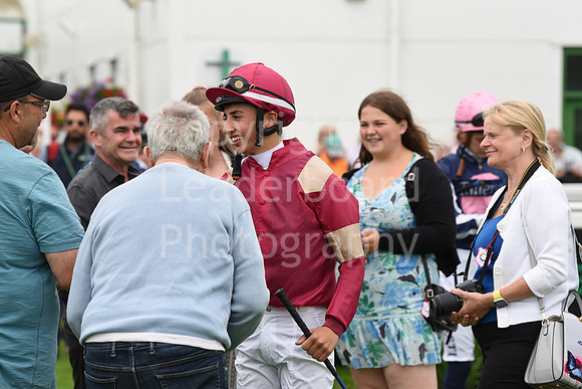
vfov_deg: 8.3
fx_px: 2668
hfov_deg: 12.4
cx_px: 291
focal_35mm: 165
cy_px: 194
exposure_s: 1/2500
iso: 640
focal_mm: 165
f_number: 5.6
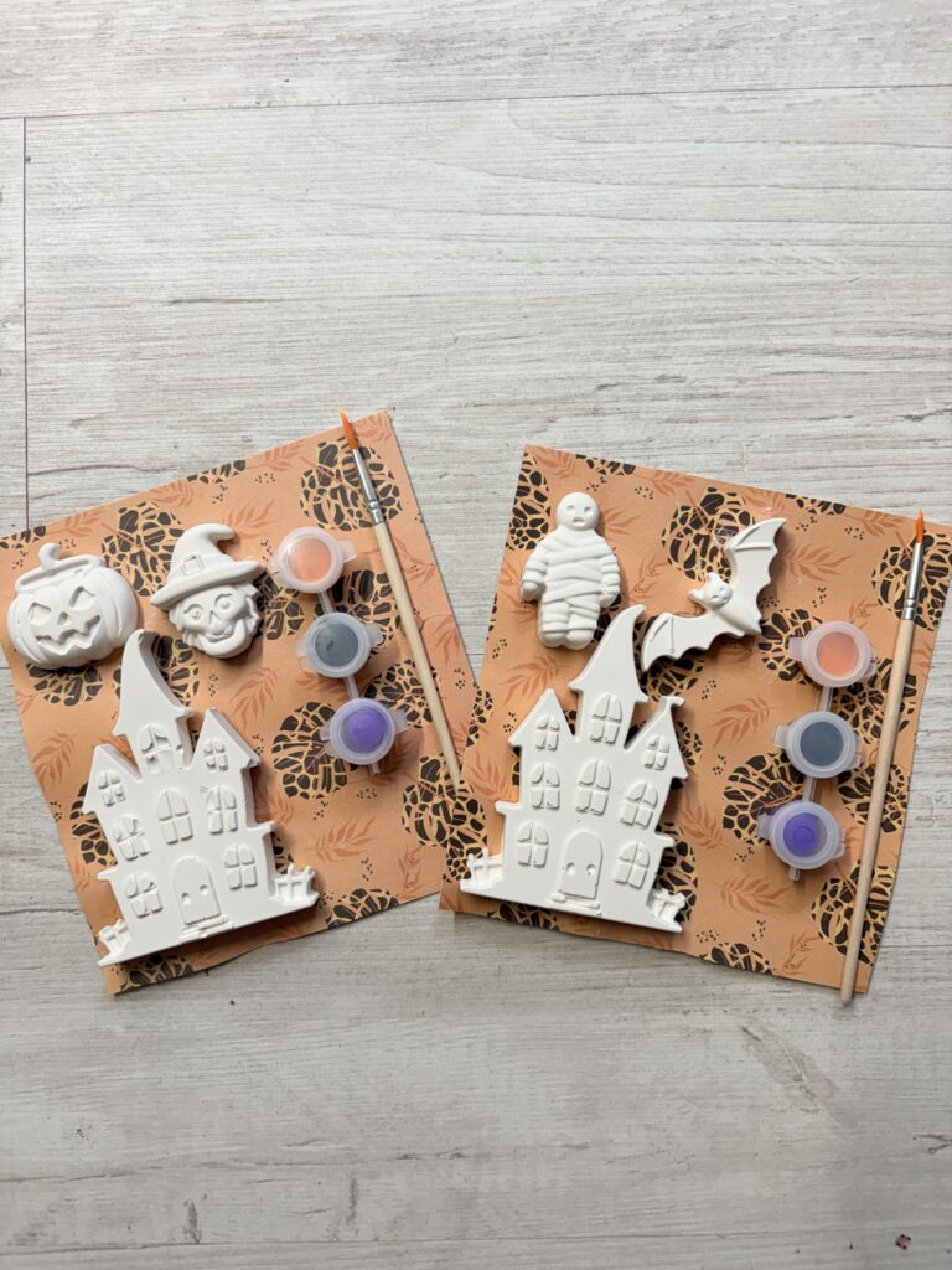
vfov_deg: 67.3
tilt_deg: -87.5
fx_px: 953
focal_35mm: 26
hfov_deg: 53.1
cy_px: 635
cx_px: 476
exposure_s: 1/100
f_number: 1.6
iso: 80
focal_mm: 5.96
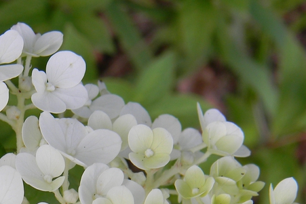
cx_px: 69
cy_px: 232
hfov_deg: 18.3
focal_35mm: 111
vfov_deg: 12.1
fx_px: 944
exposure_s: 1/127
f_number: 3.9
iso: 80
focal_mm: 8.6
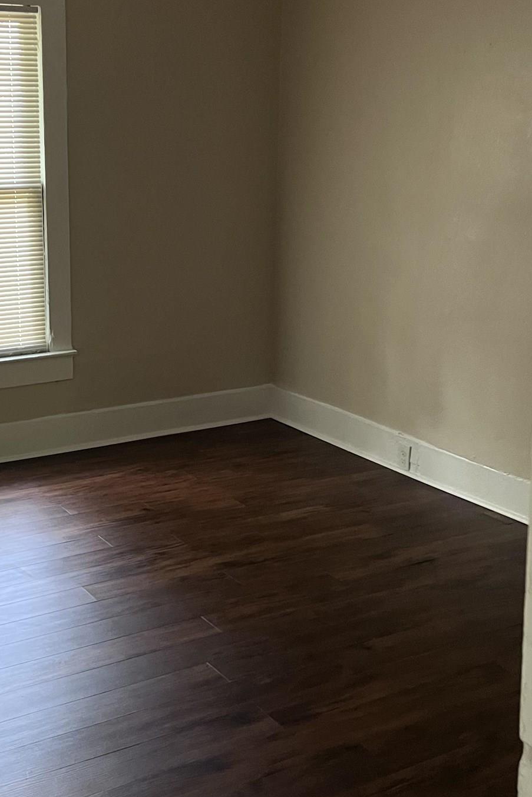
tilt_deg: -12.4
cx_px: 127
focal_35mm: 46
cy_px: 354
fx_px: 1019
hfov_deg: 28.8
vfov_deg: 42.7
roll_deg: +1.2
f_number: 1.5
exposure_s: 1/60
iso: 320
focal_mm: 5.7
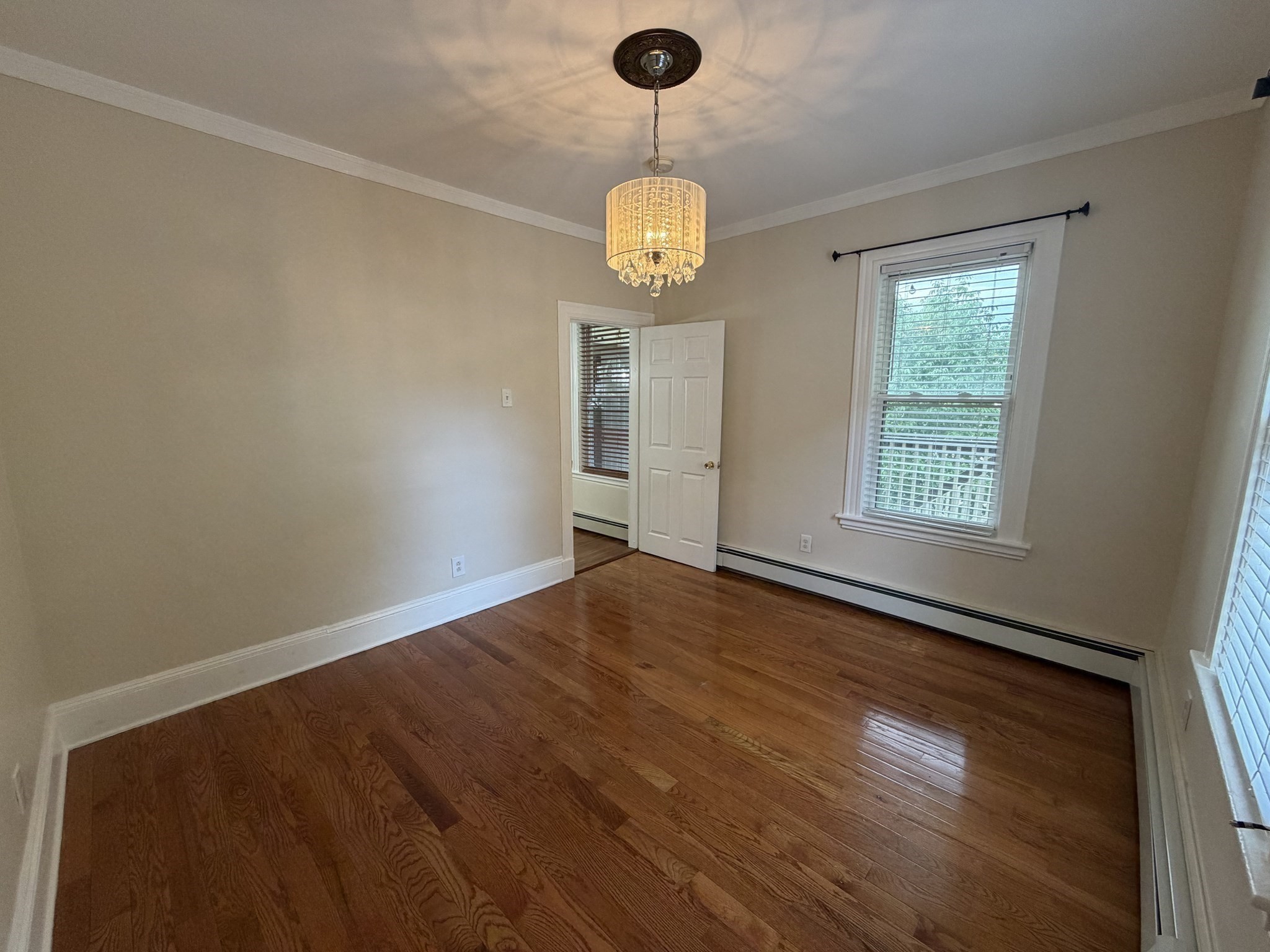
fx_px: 514
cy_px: 476
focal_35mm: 14
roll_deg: +0.2
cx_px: 635
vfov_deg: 85.7
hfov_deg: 102.1
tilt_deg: -9.6
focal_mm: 2.22
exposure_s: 1/60
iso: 250
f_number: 2.2
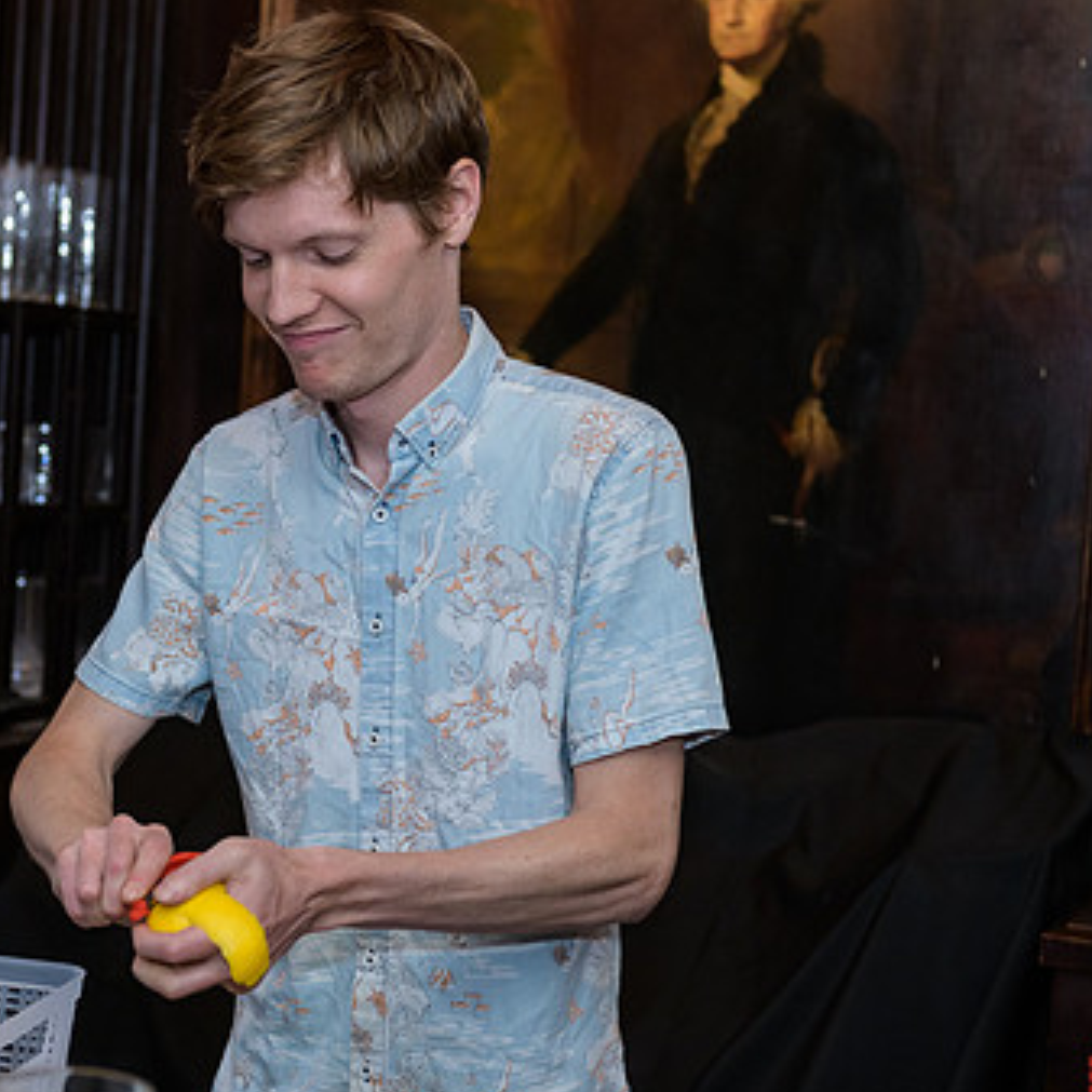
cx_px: 379
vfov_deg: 21.1
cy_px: 598
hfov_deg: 21.1
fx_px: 2927
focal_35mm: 82
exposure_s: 1/125
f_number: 3.2
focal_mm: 56
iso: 1000
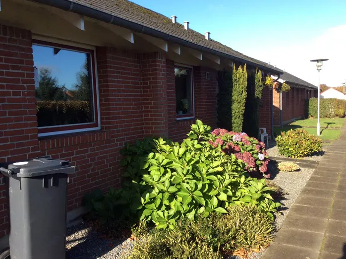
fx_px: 330
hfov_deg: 55.4
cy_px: 129
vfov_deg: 42.9
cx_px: 172
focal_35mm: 33
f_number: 2.4
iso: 32
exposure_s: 1/629
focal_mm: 3.3
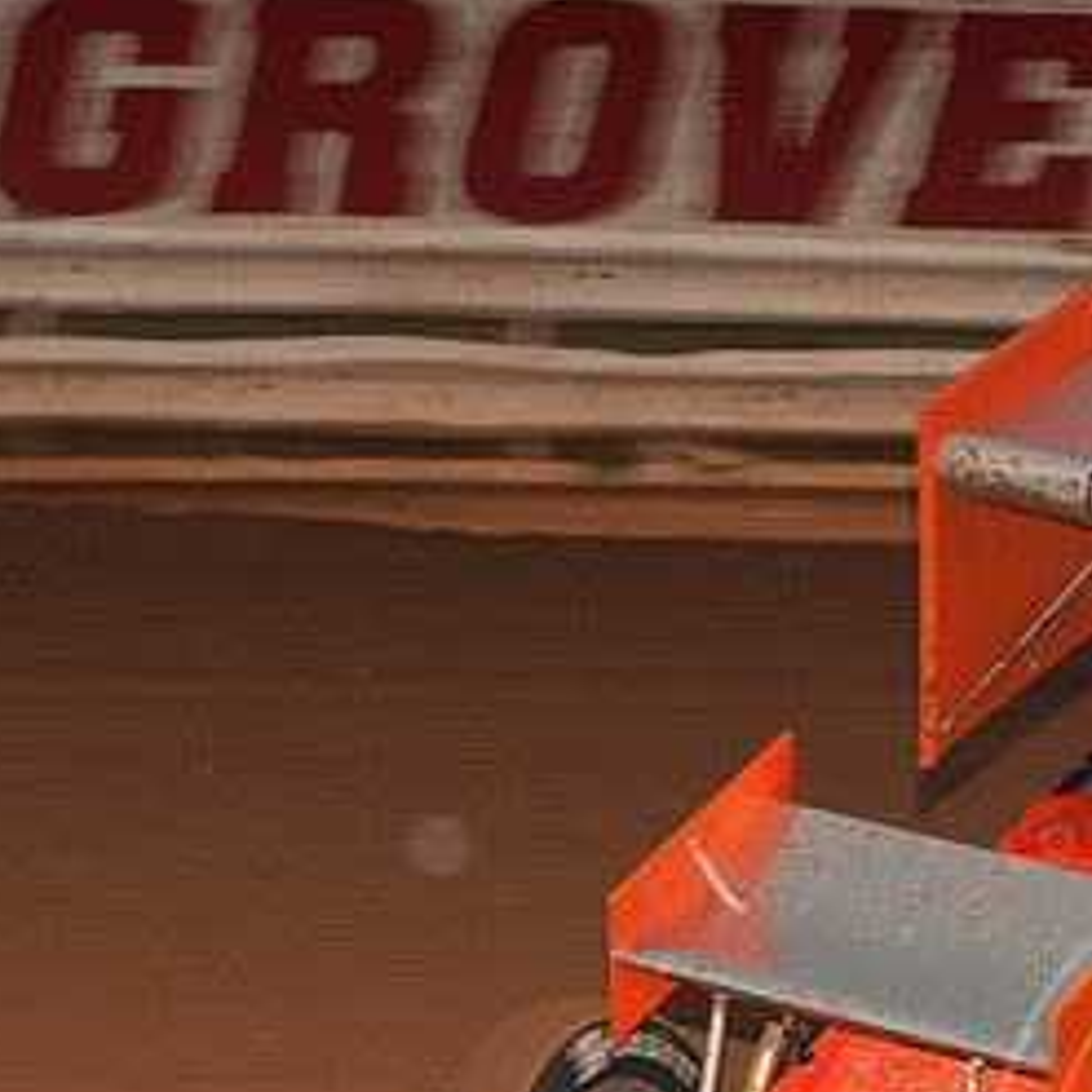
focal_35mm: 240
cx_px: 1105
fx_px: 8566
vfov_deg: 7.3
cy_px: 676
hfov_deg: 7.3
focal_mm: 80
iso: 400
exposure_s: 1/400
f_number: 4
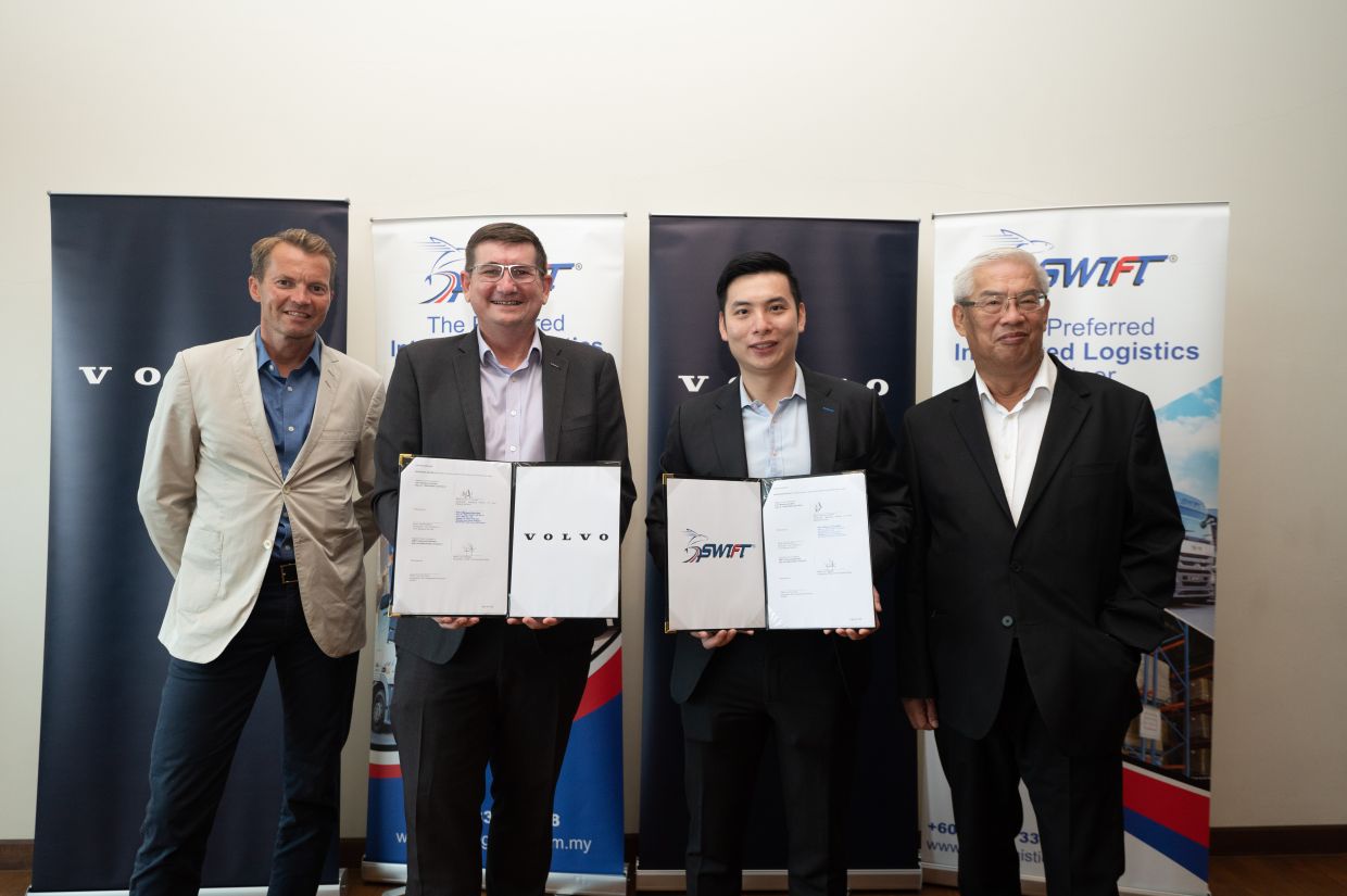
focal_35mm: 23
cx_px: 674
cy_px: 448
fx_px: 860
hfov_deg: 76.1
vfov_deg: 55.0
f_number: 5.6
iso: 2000
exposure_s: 1/100
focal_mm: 23
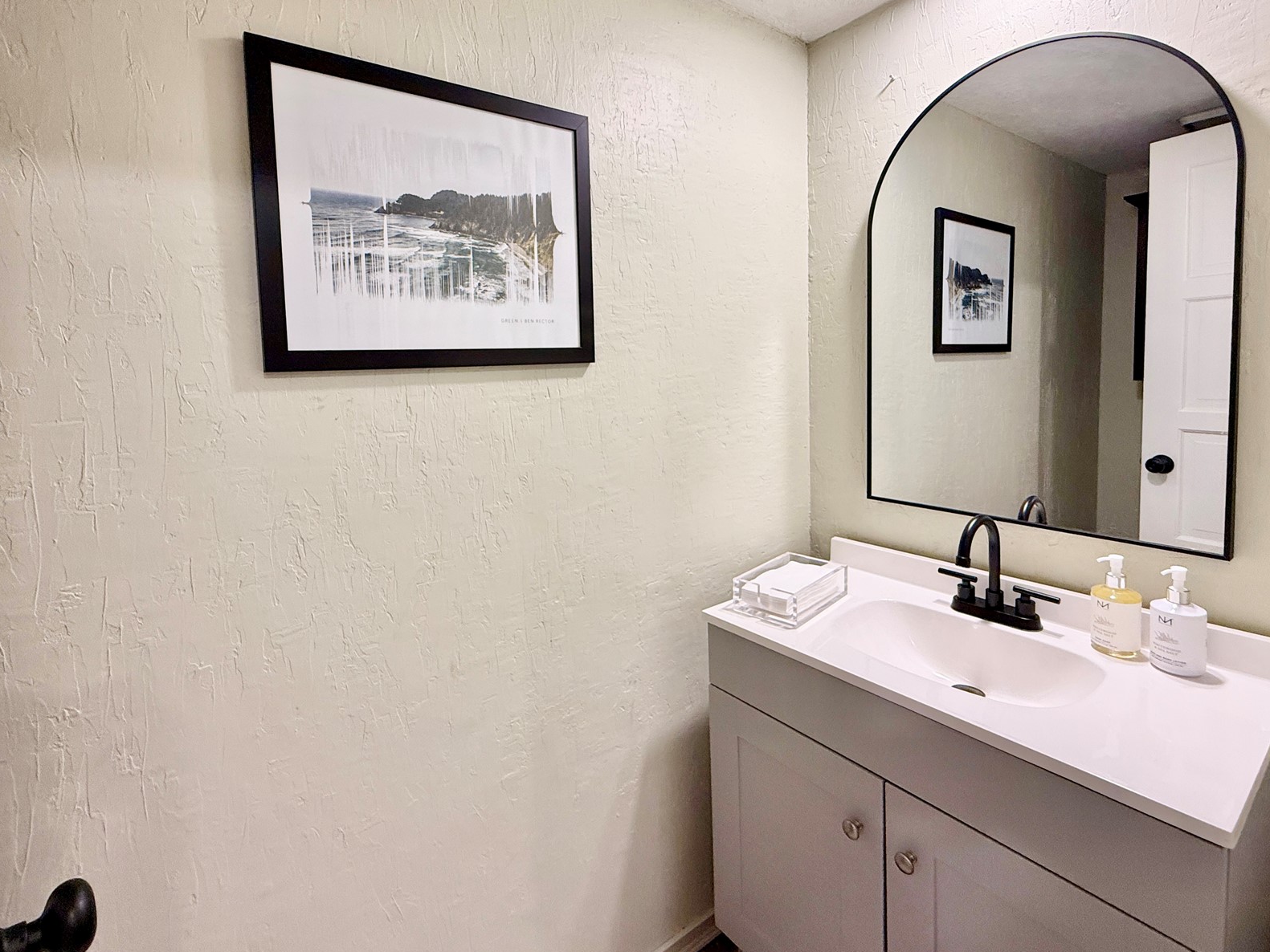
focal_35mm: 17
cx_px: 602
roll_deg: +1.5
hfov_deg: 90.9
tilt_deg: -3.1
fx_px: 624
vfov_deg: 74.2
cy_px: 398
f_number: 2.2
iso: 160
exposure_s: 1/120
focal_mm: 2.22
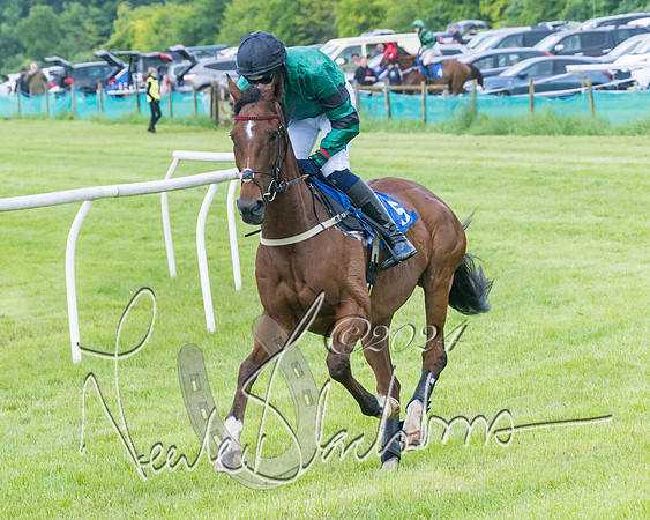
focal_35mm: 228
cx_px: 234
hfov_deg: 8.5
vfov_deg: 6.8
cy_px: 274
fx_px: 4390
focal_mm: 98
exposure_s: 1/1000
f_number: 5
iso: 400
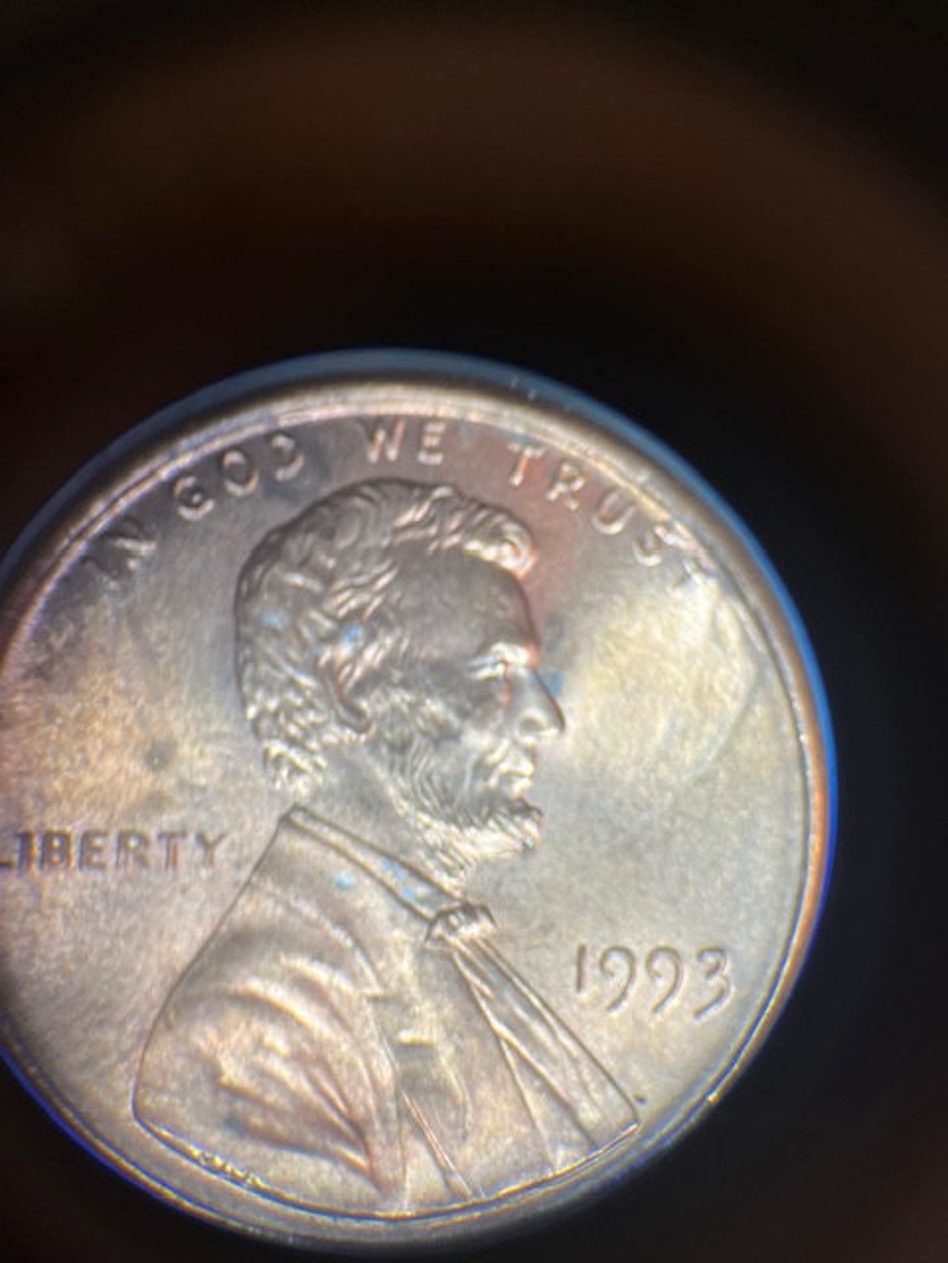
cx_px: 474
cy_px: 632
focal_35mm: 26
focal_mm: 5.1
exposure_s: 1/120
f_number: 1.6
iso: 100
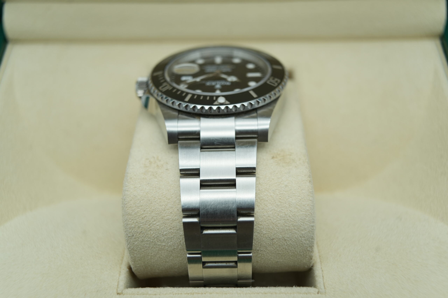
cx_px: 224
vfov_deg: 37.9
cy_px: 149
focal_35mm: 35
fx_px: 436
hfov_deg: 54.4
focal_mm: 35
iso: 400
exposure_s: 1/250
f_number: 5
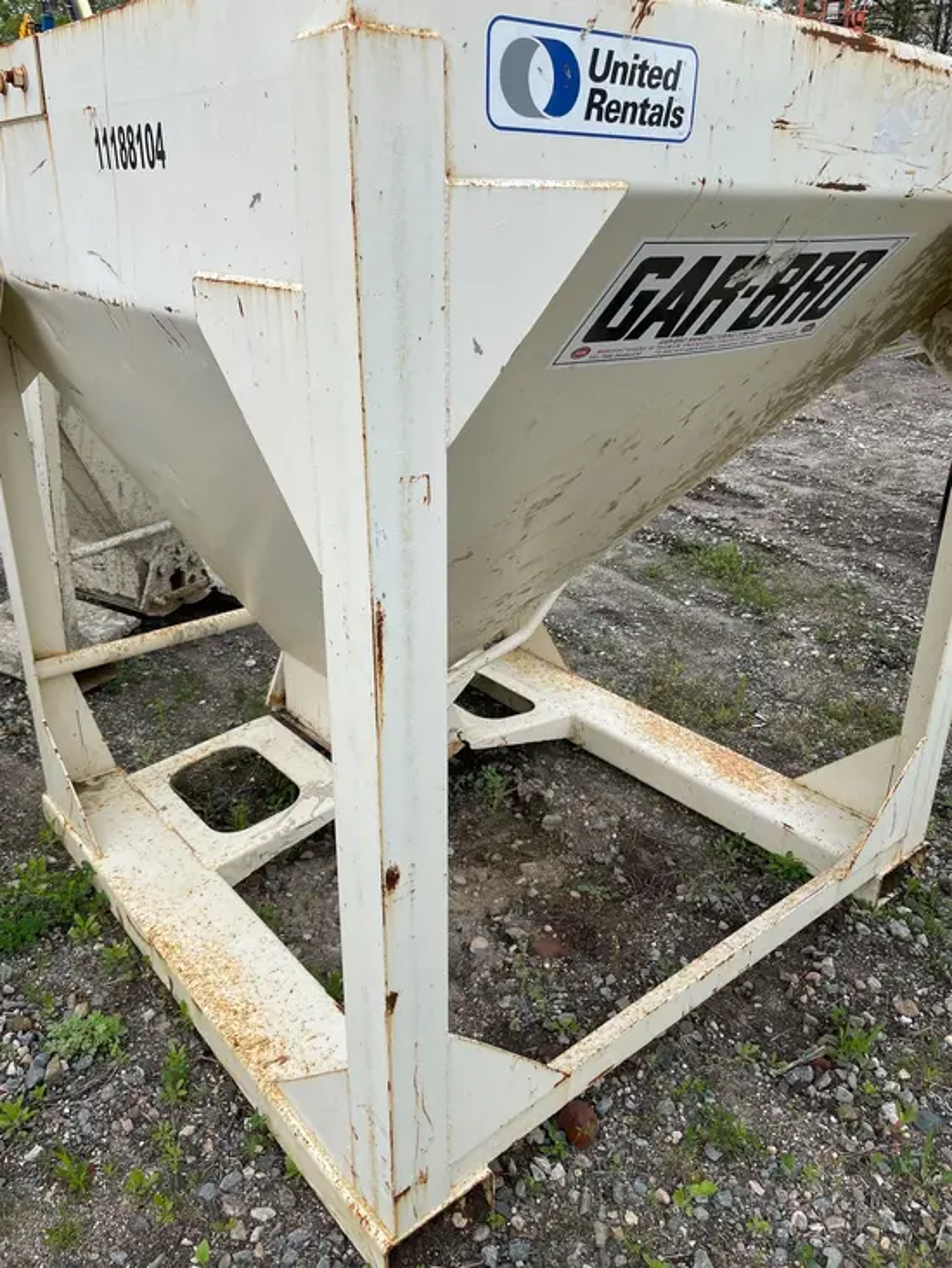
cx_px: 476
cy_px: 634
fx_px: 953
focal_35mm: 26
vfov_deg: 67.3
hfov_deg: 53.1
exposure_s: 1/1689
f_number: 1.6
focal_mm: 4.2
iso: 32
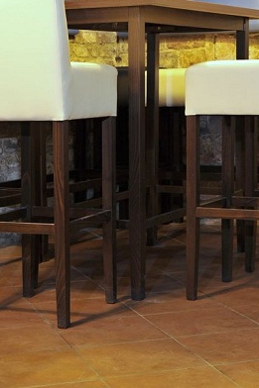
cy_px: 68
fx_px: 918
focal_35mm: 85
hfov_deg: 16.0
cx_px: 167
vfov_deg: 23.5
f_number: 8
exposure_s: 2
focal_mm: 50
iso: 200
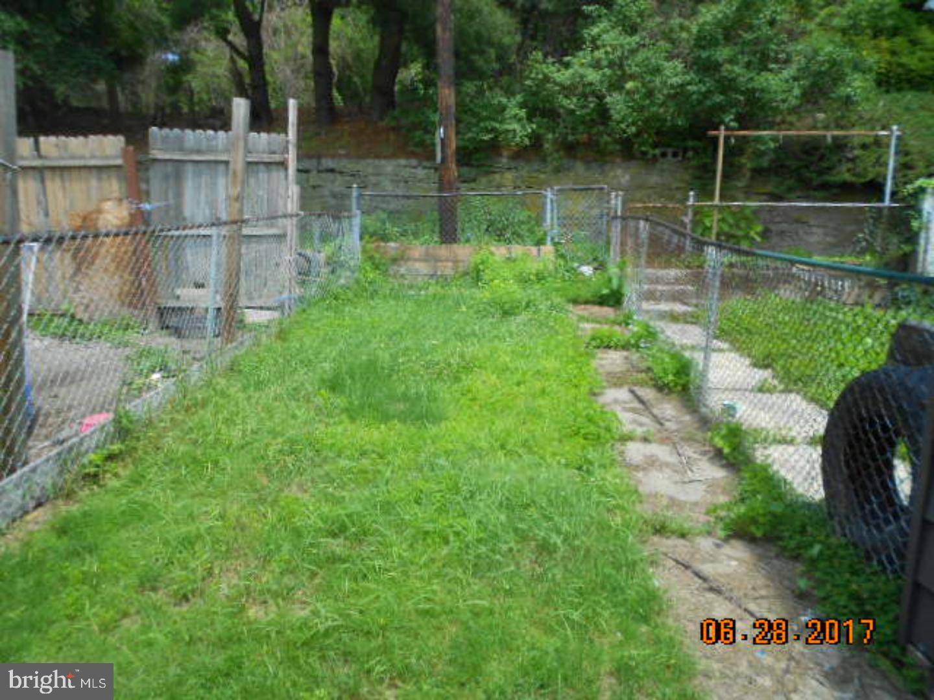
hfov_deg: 67.3
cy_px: 350
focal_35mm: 26
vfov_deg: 53.1
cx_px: 467
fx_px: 702
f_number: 3.2
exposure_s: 1/250
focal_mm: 4.6
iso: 80
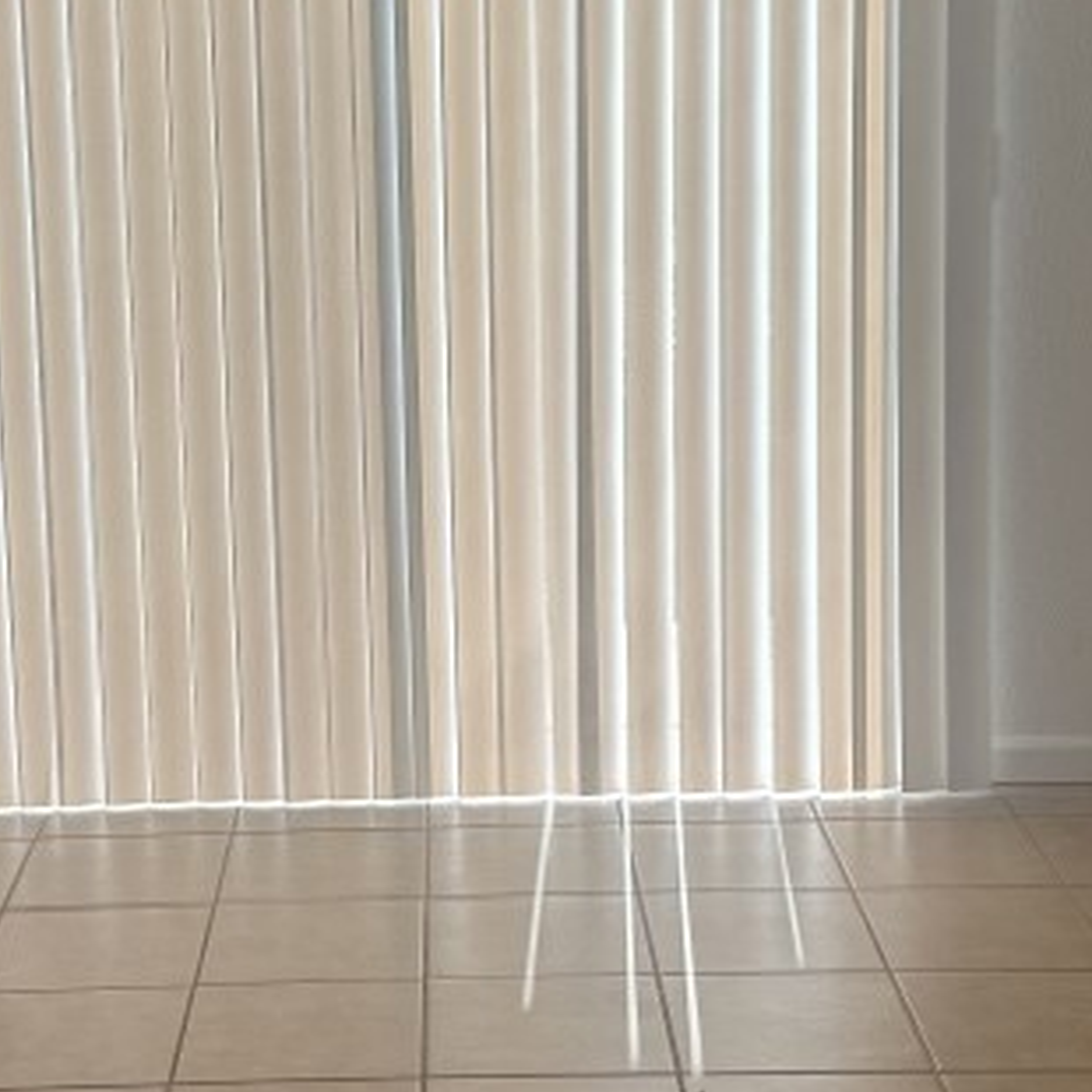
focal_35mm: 70
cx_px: 423
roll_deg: +0.6
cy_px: 349
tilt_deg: -9.0
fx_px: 2498
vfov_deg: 24.5
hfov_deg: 24.6
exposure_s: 1/630
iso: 80
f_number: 1.78
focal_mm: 6.86
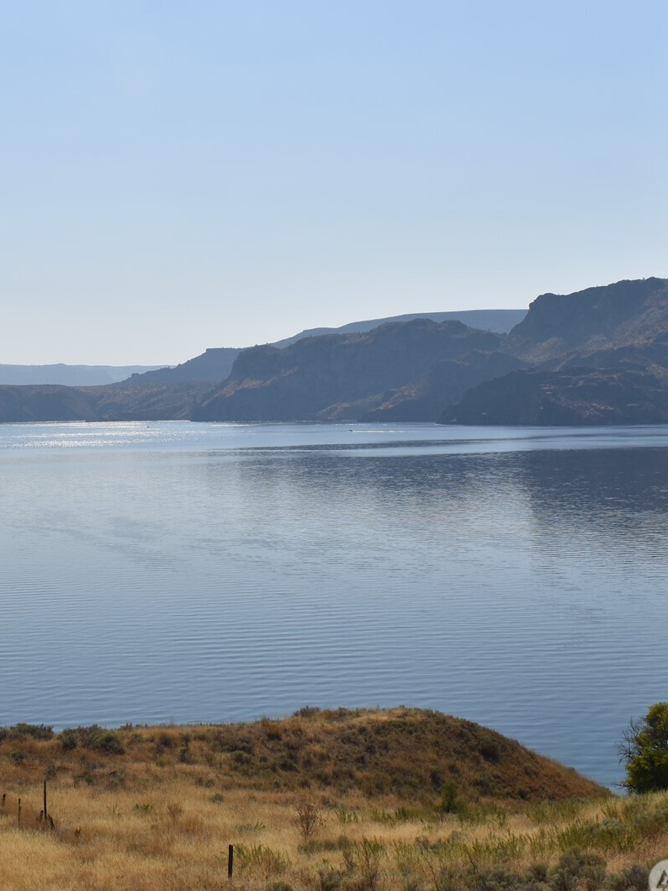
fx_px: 1487
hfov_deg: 24.9
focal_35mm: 58
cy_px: 437
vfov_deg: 33.4
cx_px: 140
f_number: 11
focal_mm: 25
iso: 100
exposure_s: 1/500
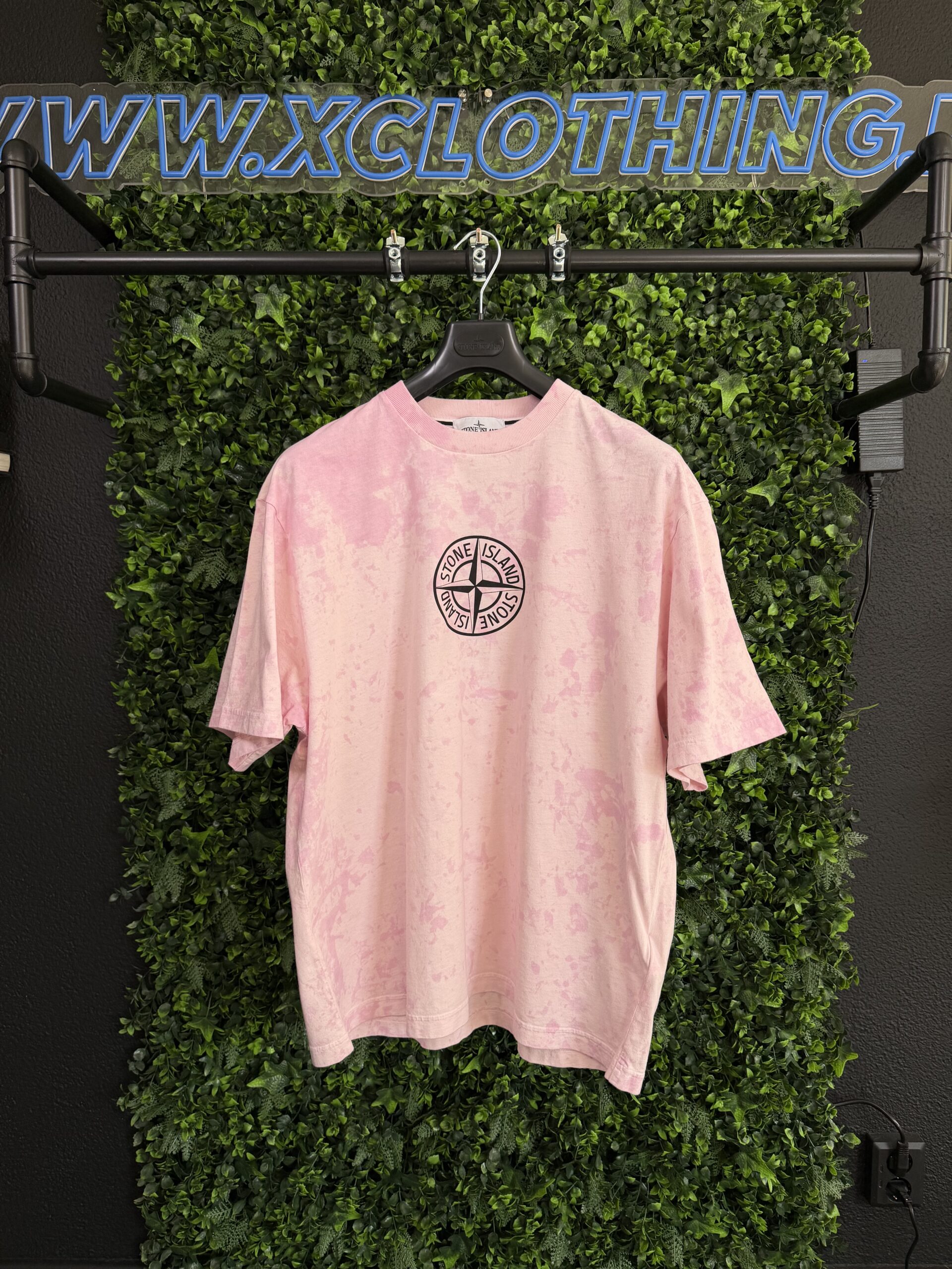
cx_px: 476
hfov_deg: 56.8
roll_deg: -0.6
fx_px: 880
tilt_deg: -4.6
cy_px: 634
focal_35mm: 24
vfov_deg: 71.6
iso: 50
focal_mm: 6.76
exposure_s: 1/121
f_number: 1.78
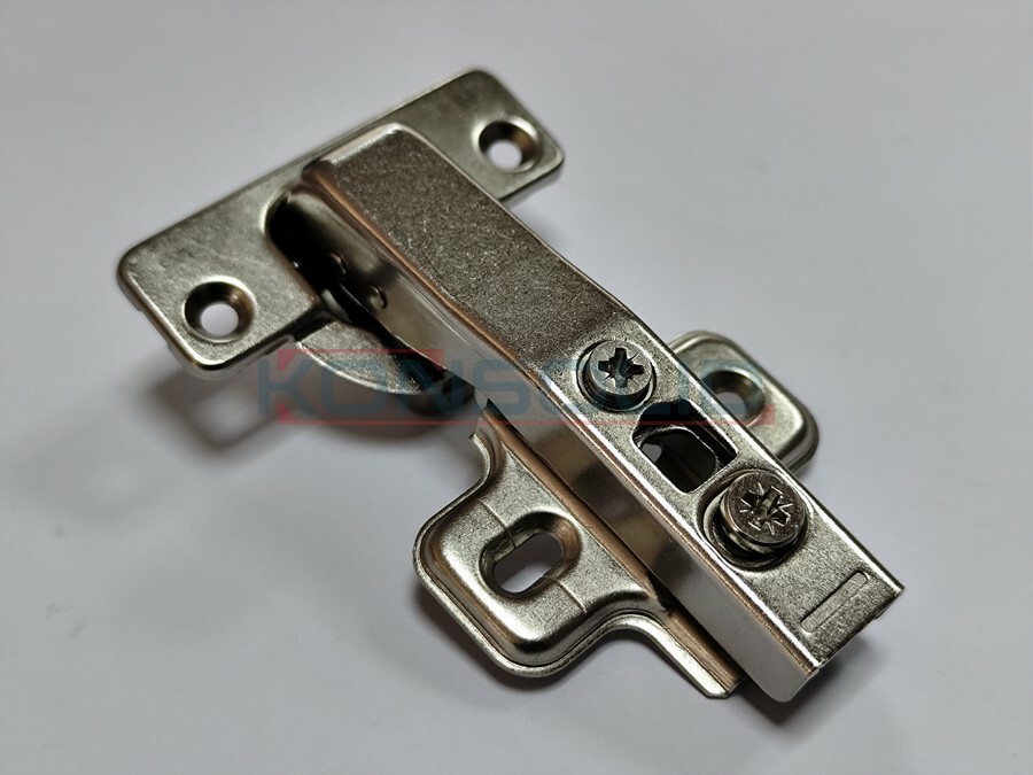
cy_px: 388
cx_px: 516
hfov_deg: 41.2
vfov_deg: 31.5
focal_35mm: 46
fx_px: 1373
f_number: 1.65
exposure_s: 1/33.3
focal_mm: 6.14
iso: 320
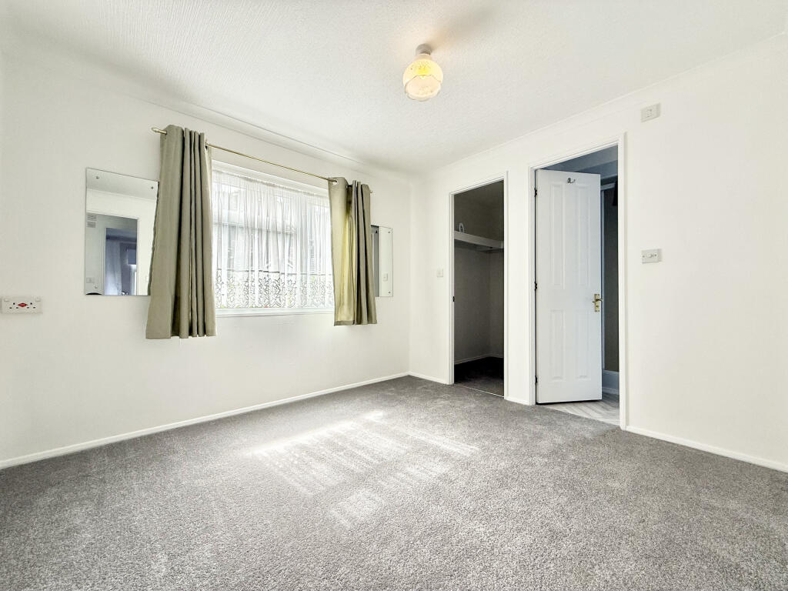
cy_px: 296
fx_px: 319
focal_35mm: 14
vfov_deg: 85.7
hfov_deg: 102.1
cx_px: 394
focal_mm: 2.22
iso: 64
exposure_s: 1/138
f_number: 2.2
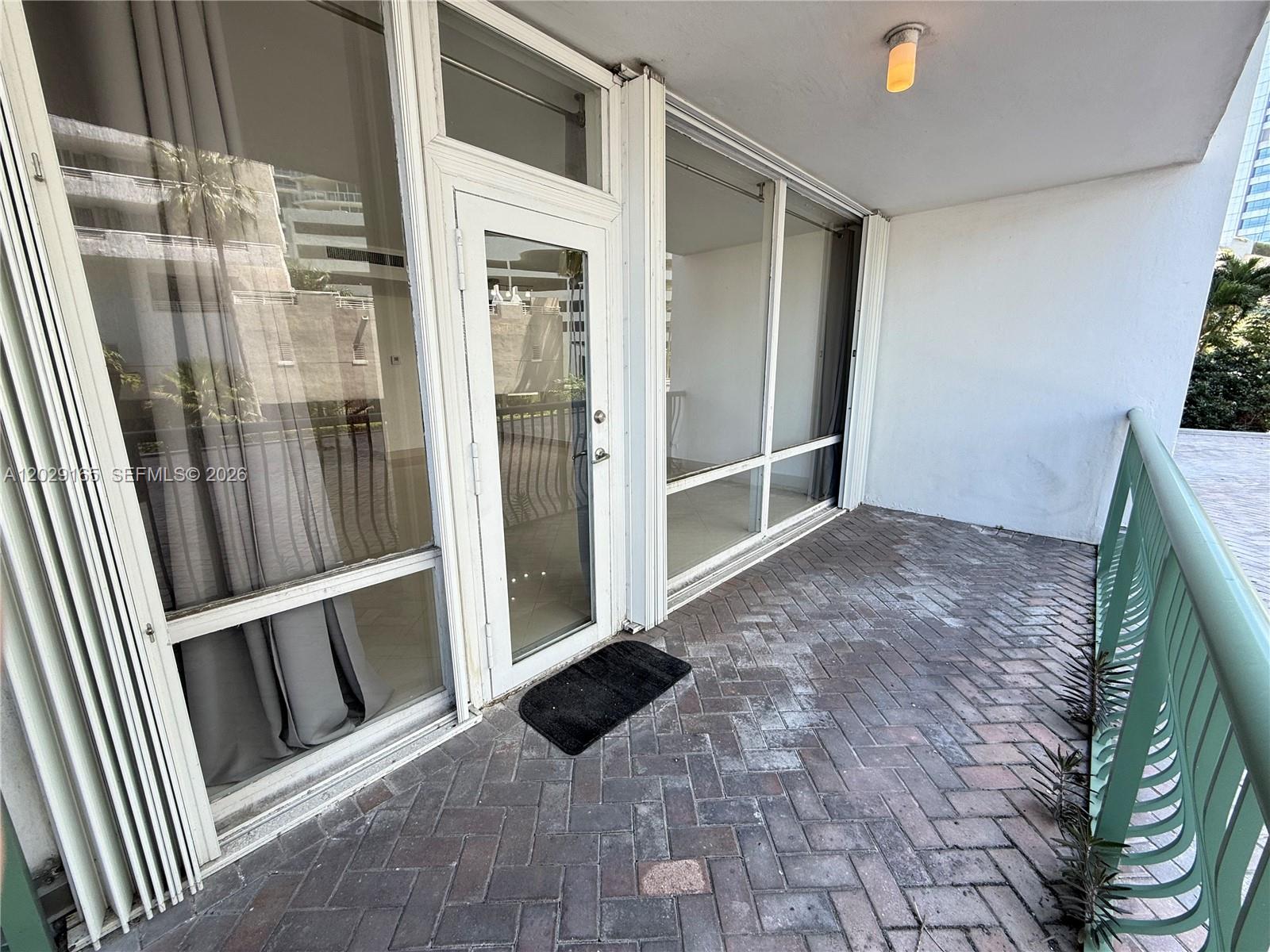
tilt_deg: -12.4
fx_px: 514
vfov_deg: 85.7
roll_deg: +0.3
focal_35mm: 14
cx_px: 635
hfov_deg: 102.1
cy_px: 476
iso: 40
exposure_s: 1/100
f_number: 2.2
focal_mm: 2.22
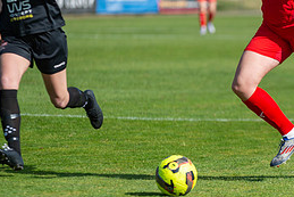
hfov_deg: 5.7
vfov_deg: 3.8
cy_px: 47
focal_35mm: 358
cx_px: 272
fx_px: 2925
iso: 100
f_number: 3.2
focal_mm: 160
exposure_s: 1/1600
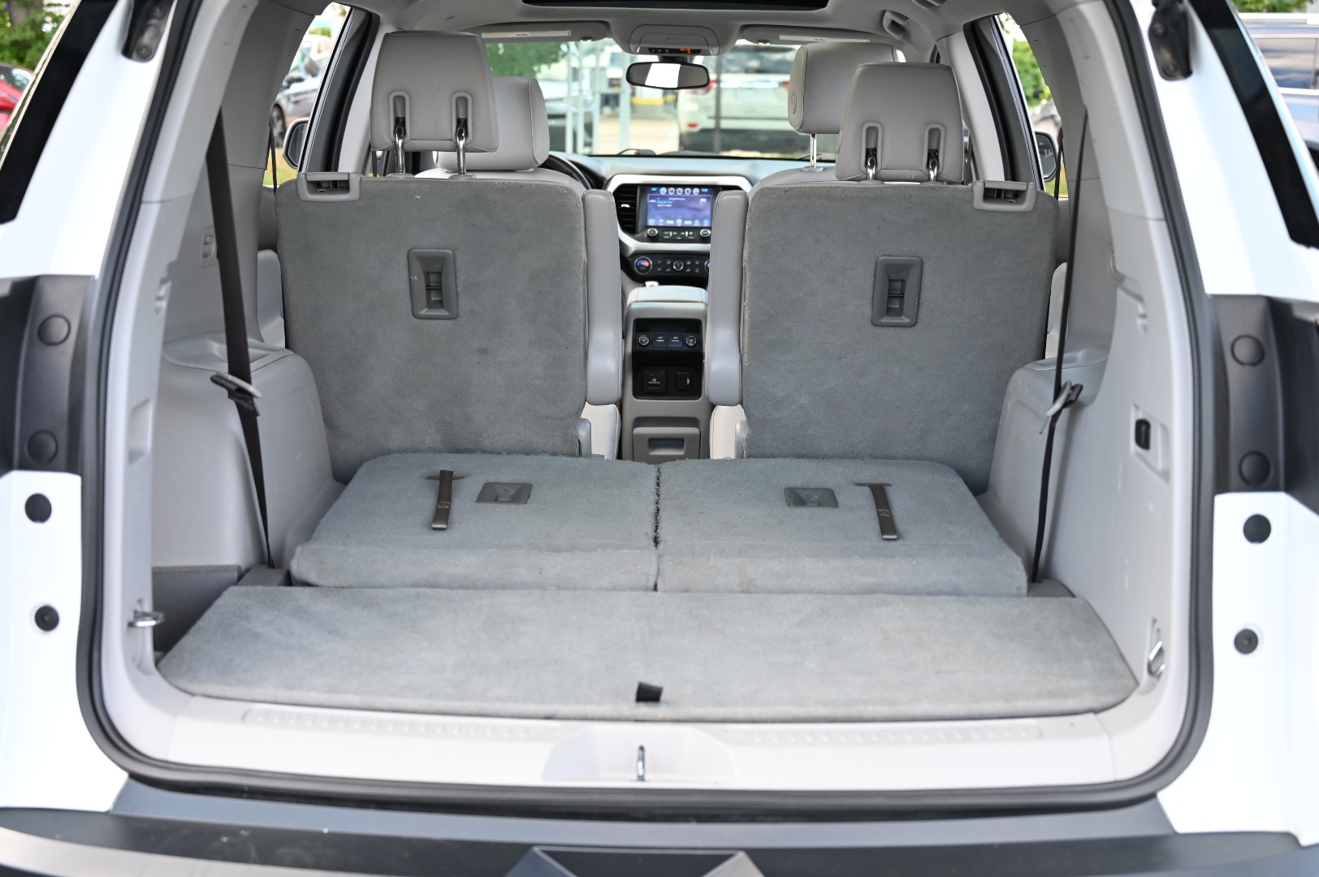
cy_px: 438
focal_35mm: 42
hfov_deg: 46.4
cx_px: 660
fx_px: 1538
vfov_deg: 31.8
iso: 400
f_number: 4
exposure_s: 1/200
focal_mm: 42
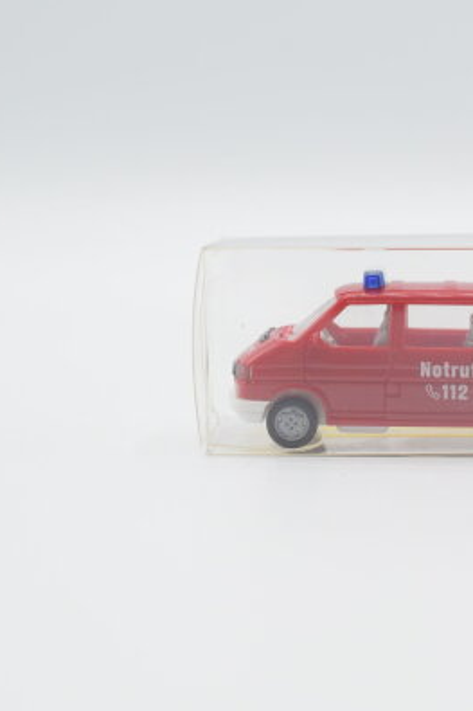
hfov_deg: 16.9
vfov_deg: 25.4
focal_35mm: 80
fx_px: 1573
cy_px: 356
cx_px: 430
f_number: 8
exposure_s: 1/200
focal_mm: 35
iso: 400
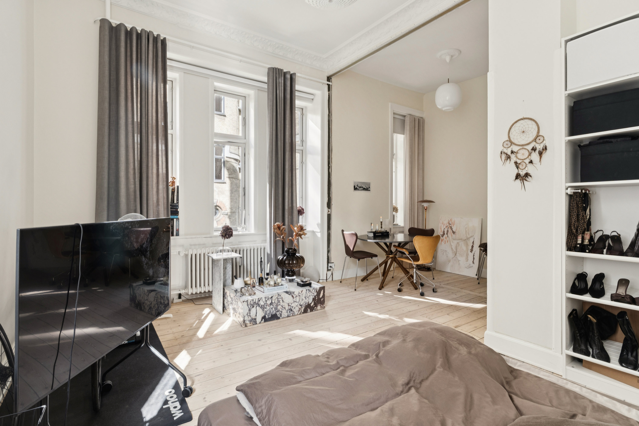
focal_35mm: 18
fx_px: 314
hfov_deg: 91.0
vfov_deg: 68.3
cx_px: 320
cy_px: 213
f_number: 7.1
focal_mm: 11.8
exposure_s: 1/40
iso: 250
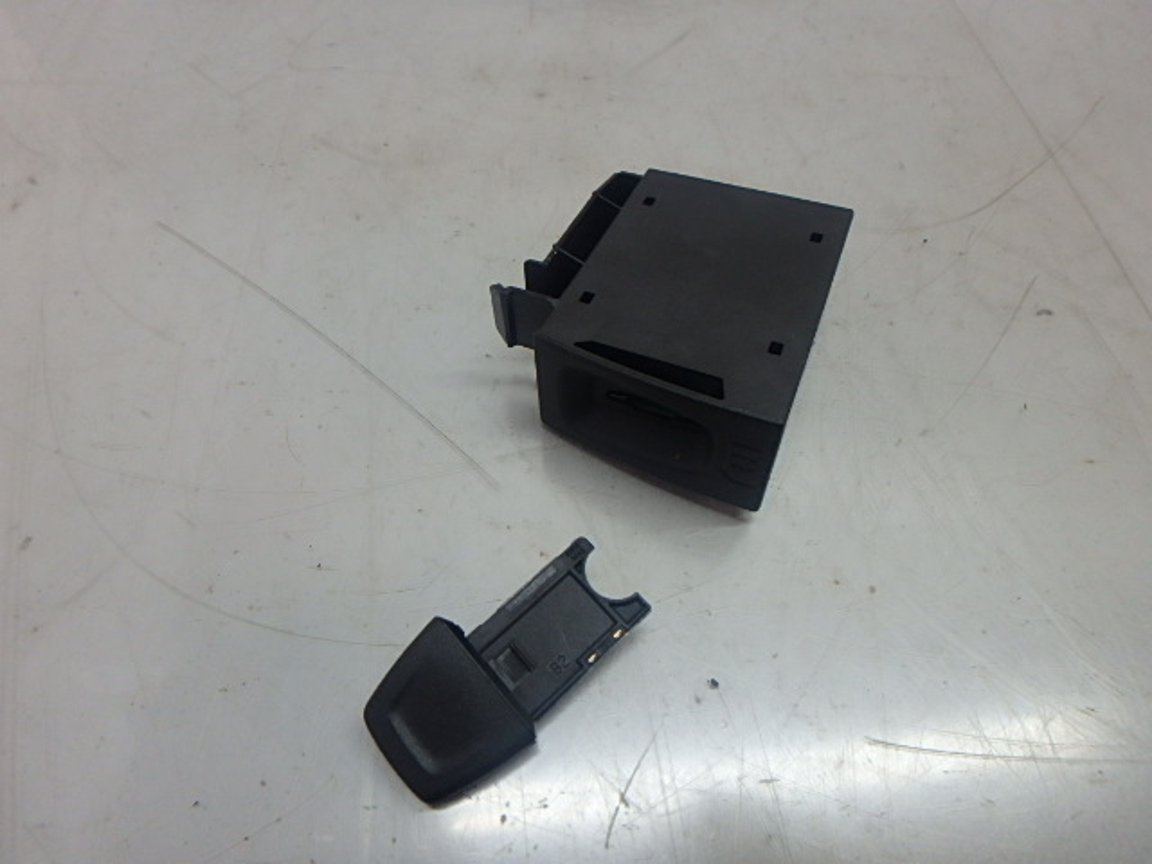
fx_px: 699
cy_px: 432
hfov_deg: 79.0
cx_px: 576
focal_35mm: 21
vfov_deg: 63.4
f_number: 3.5
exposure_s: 1/60
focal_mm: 3.7
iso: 200
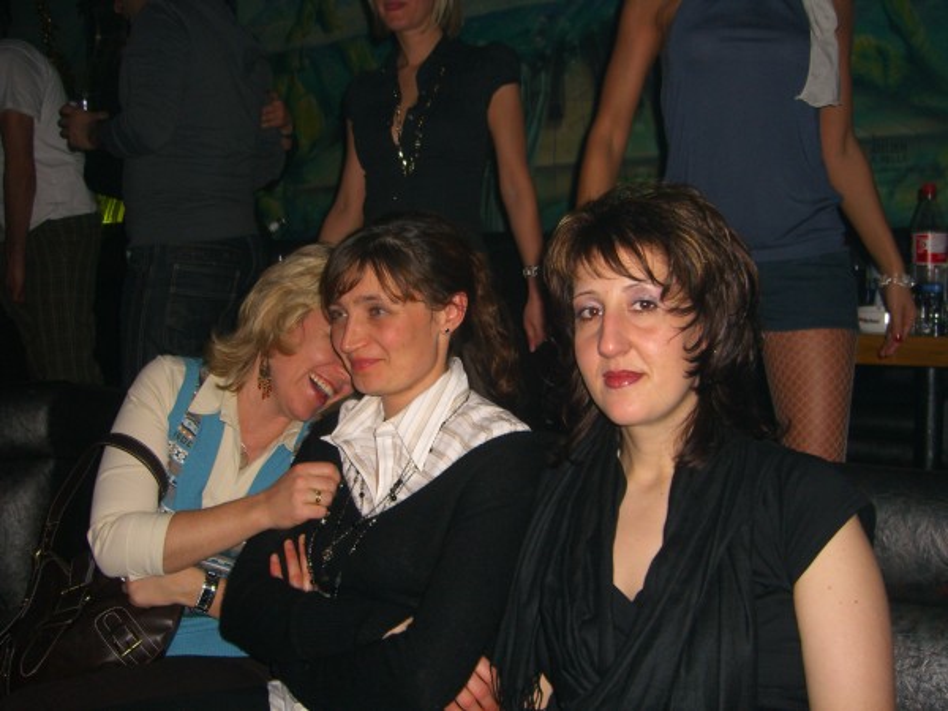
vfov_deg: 37.7
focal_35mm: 38
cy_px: 356
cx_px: 474
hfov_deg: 49.0
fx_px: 1041
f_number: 2.8
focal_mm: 7.9
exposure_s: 1/60
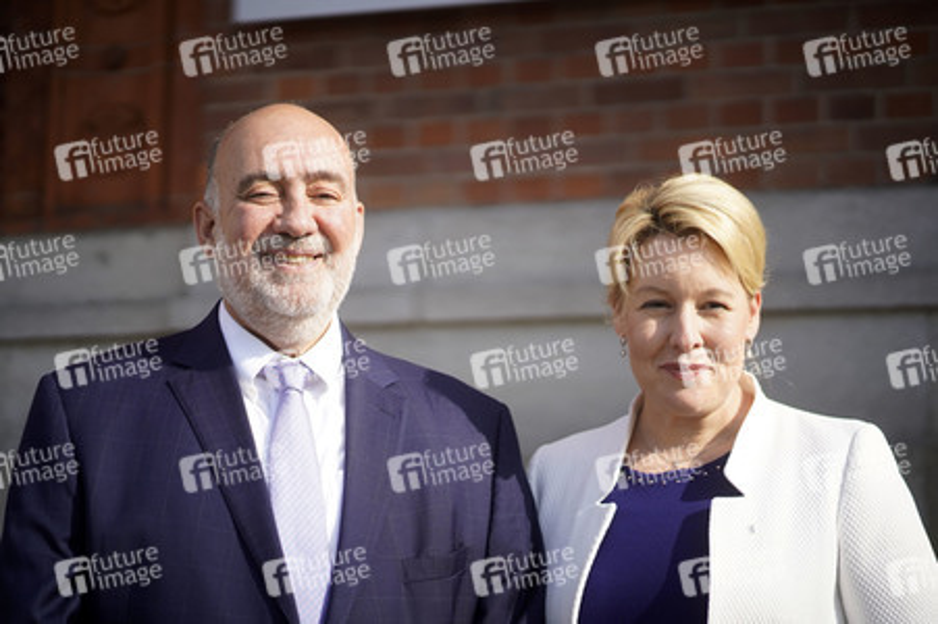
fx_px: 2213
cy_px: 312
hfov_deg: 23.9
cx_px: 469
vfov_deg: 16.0
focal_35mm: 85
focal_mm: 85
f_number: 1.8
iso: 640
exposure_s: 1/8000
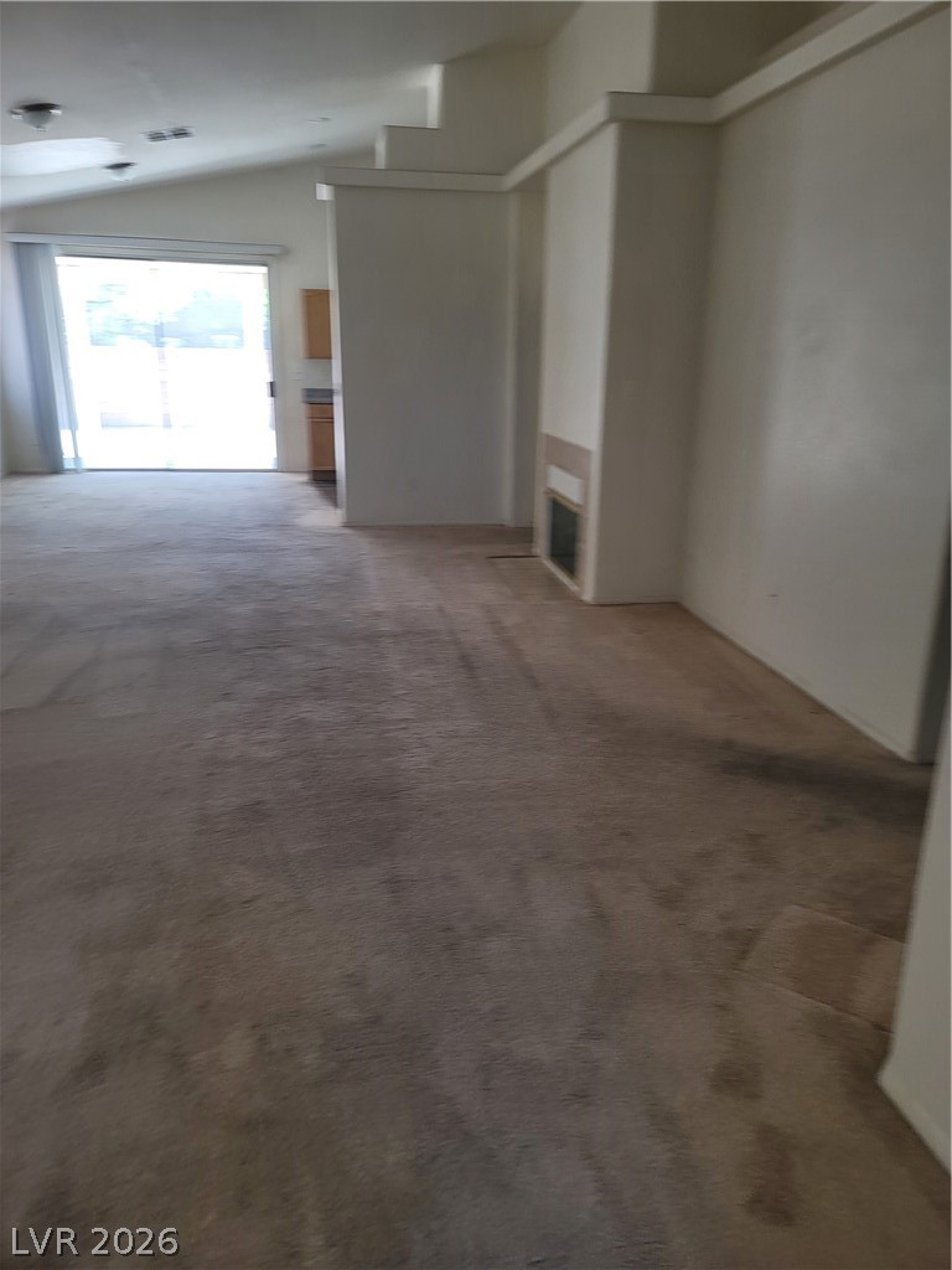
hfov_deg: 54.9
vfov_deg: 69.4
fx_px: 917
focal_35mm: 25
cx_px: 476
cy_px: 635
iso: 80
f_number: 1.8
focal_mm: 7
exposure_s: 1/120
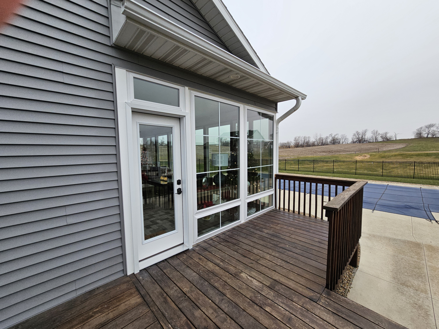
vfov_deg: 89.9
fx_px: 165
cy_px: 164
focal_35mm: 13
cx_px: 220
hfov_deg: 106.2
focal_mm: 2.2
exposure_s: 1/181
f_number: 2.2
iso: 50
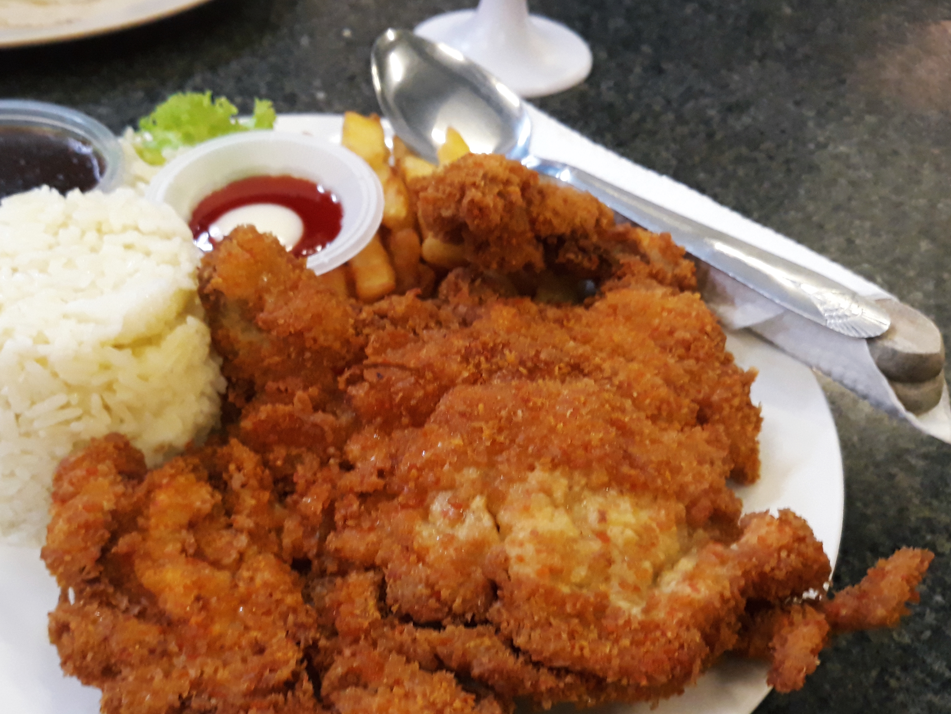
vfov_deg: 39.6
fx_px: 989
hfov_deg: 51.0
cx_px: 374
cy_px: 403
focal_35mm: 36
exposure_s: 1/25
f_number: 1.7
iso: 250
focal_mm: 3.71
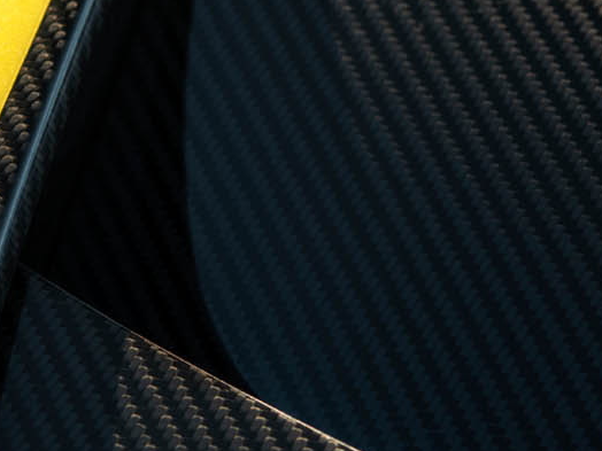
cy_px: 327
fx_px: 3982
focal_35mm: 229
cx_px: 269
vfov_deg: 6.5
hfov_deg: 8.6
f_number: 5
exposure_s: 1/80
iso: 64
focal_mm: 65
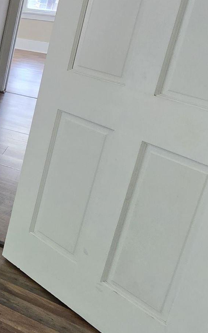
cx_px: -258
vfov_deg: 40.6
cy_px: 59
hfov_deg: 16.4
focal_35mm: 47
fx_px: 426
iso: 200
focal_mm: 2.2
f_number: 1.9
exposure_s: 1/120
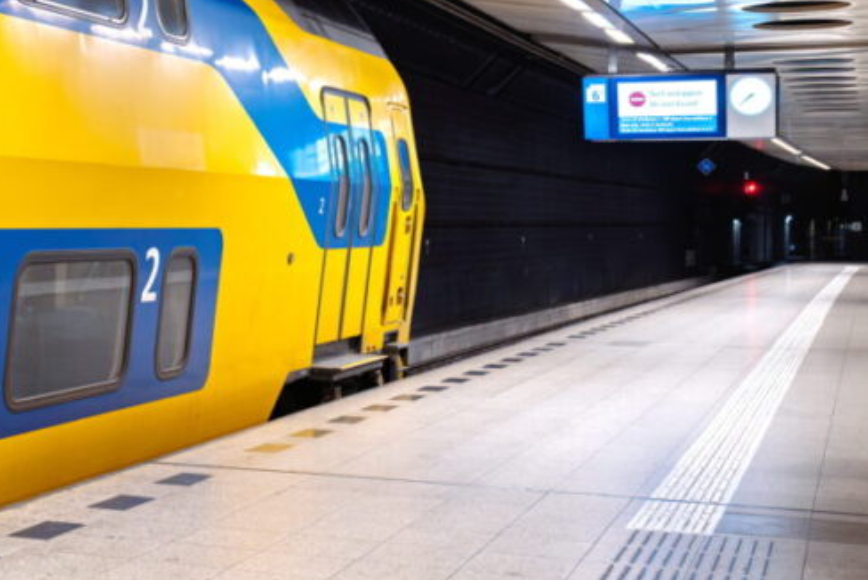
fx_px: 1568
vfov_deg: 20.8
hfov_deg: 29.4
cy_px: 154
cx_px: 59
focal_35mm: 65
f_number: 6.3
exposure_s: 1/60
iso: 3200
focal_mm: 31
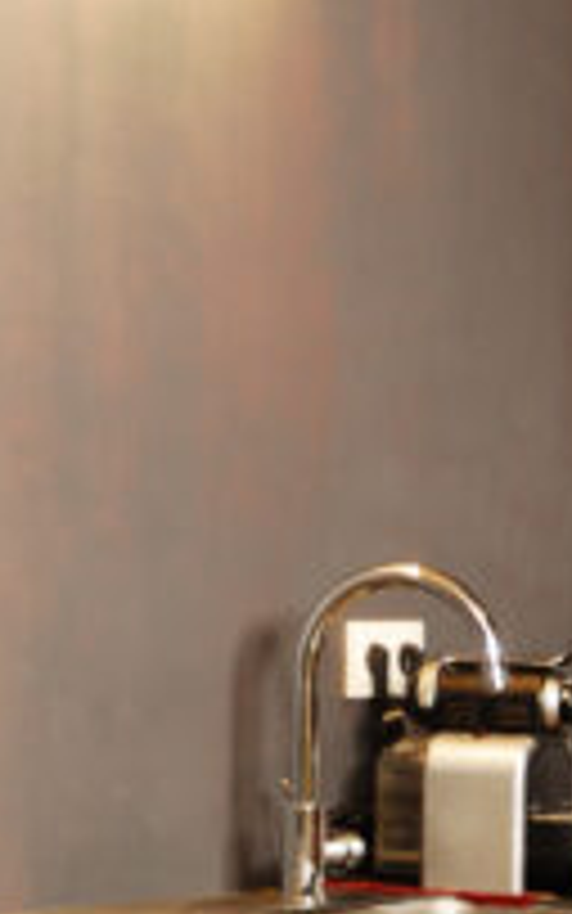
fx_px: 3465
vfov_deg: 14.9
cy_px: 743
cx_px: -236
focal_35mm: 139
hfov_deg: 9.2
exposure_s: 1/5
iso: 200
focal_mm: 18
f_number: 5.6
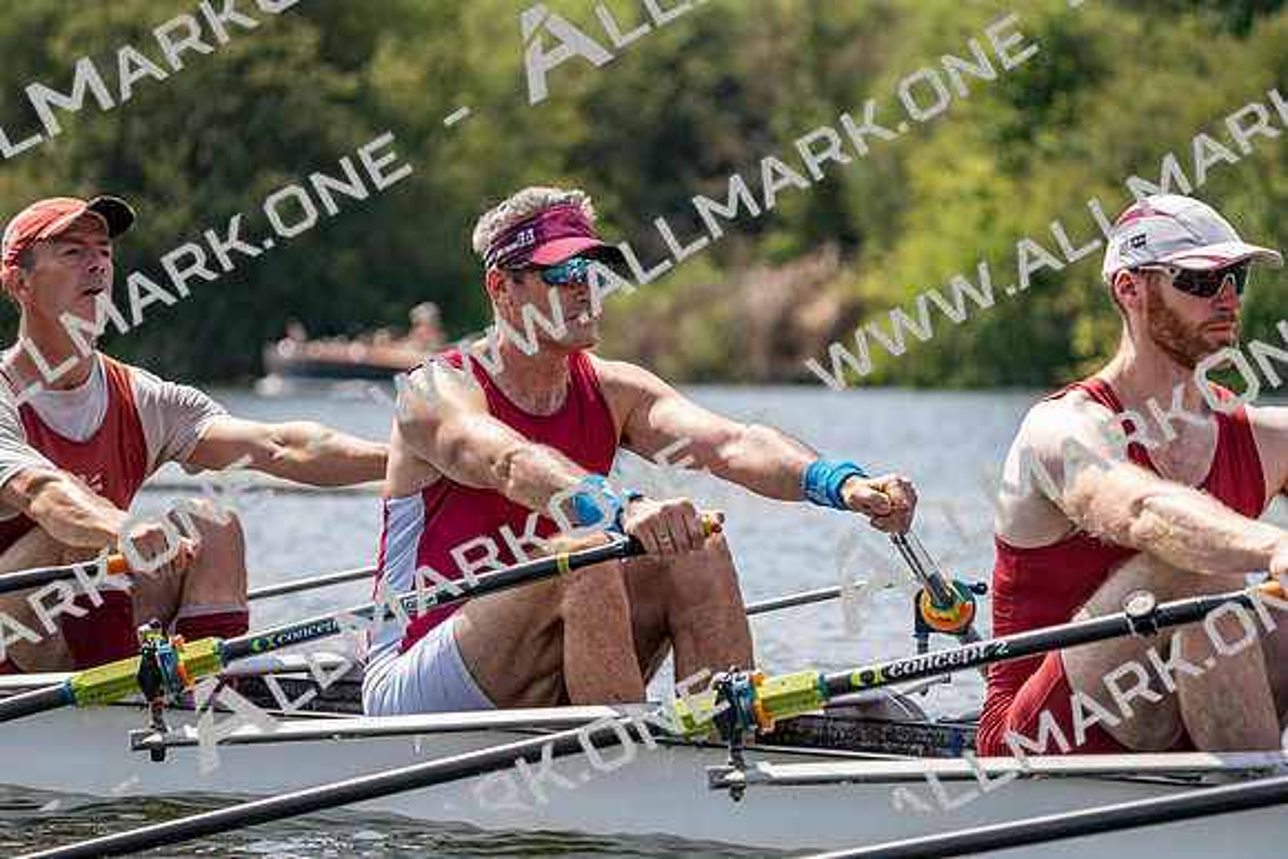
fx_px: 7157
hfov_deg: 10.3
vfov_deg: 6.9
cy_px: 430
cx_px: 644
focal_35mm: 200
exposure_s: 1/1600
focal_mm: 200
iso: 200
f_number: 5.6
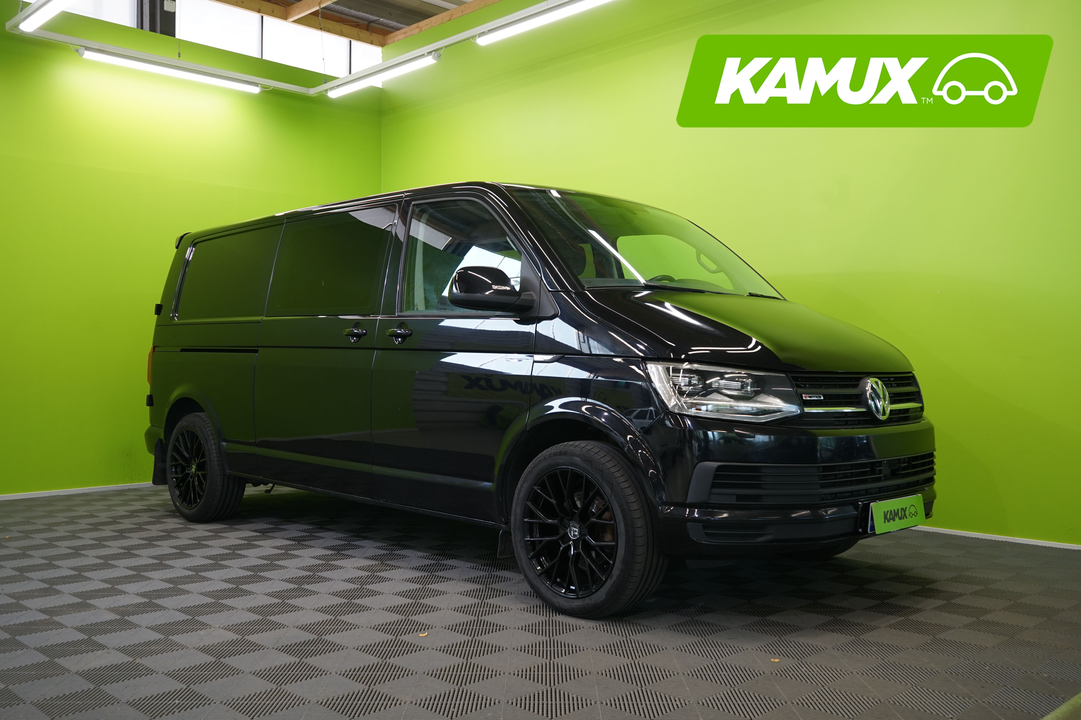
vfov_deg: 41.1
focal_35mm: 32
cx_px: 540
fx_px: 961
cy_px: 360
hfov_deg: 58.7
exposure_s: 1/30
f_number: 6.3
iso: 500
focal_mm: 32
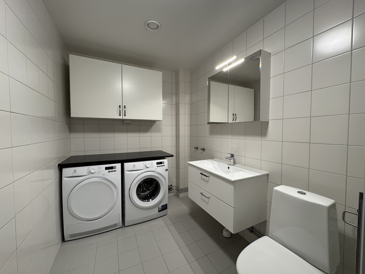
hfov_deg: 102.1
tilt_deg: -1.4
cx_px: 182
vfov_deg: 85.7
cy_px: 137
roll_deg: +0.1
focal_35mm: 14
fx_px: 148
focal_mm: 2.22
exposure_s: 1/100
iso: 250
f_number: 2.2
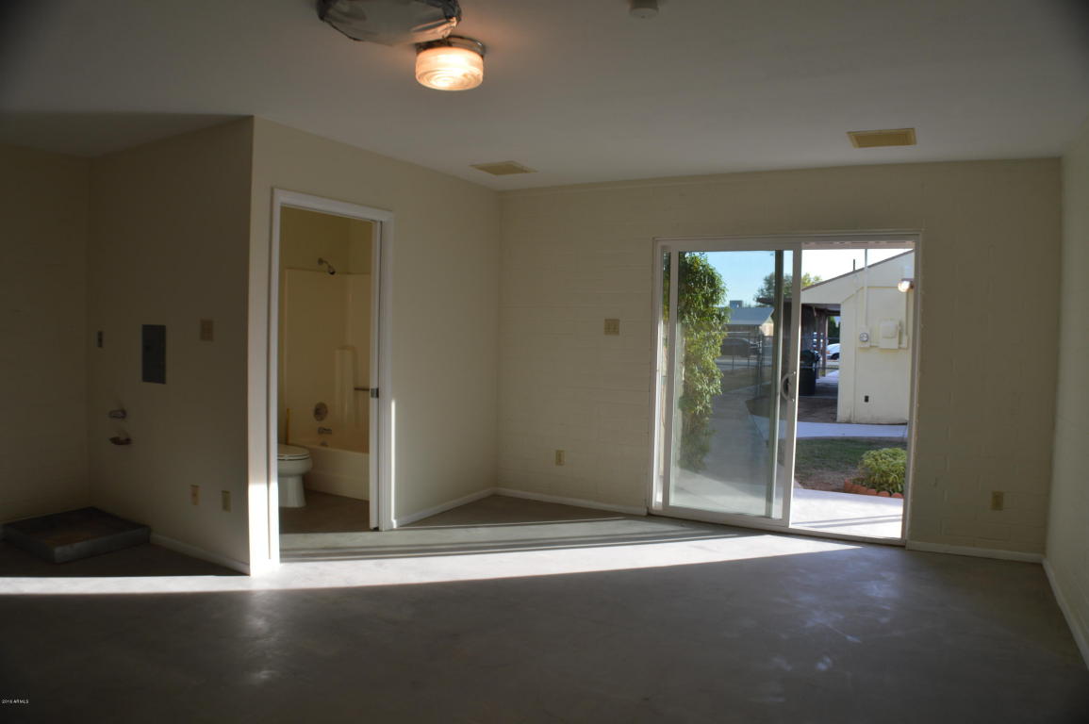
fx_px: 907
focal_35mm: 30
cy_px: 362
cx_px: 544
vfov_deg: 43.5
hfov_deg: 62.0
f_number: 6.3
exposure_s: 1/80
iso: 100
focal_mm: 20
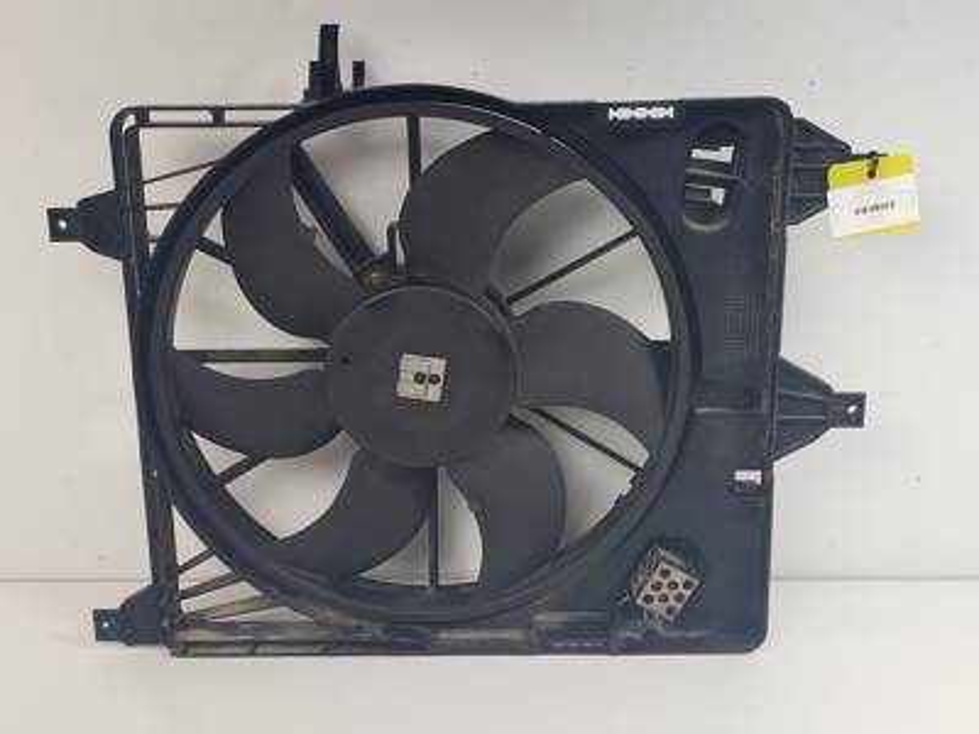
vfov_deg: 53.1
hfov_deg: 67.3
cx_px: 490
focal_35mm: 26
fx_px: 735
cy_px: 367
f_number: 2.4
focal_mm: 4.3
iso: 50
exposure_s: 1/100
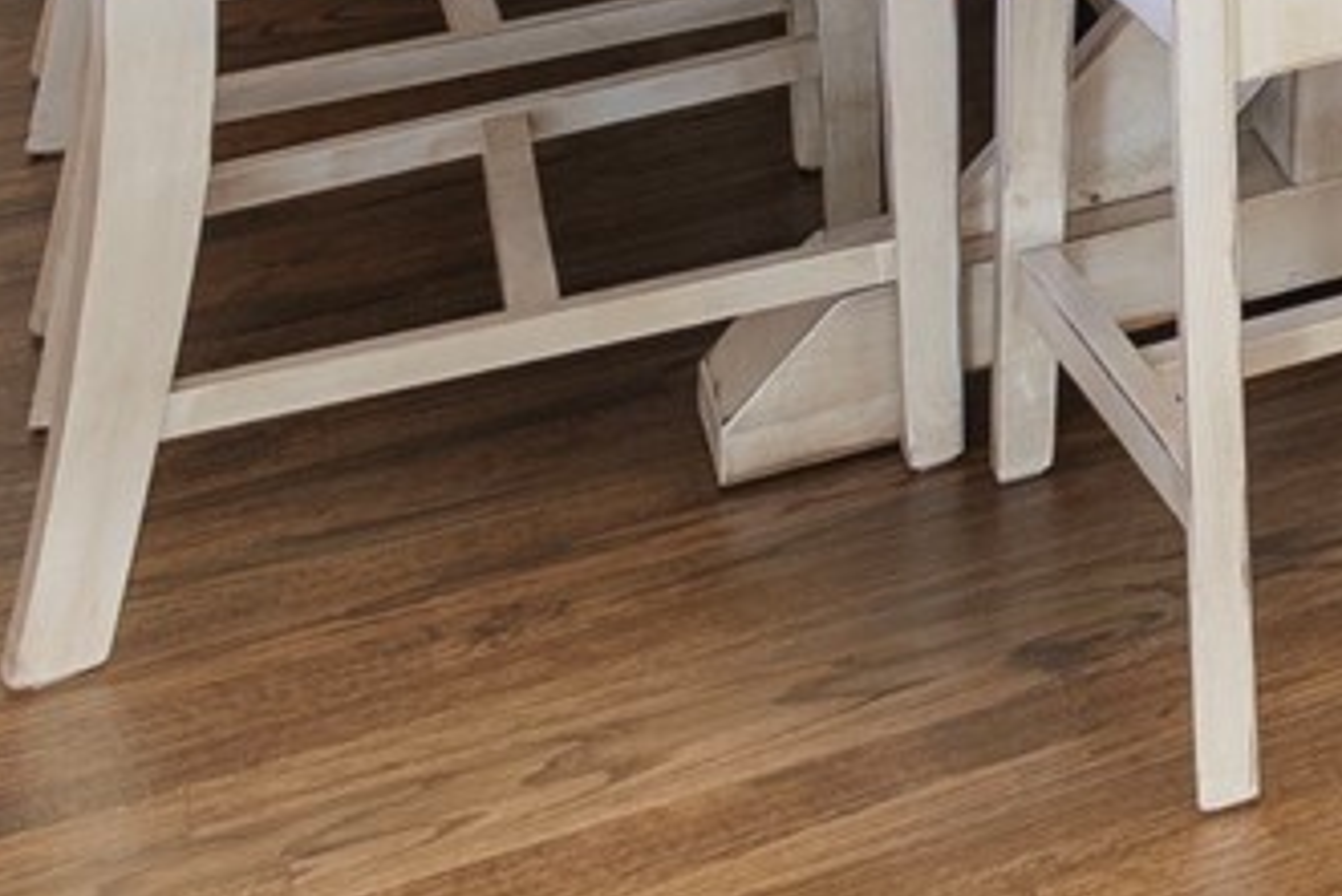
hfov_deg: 14.4
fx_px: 3916
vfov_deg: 10.6
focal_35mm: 105
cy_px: -1472
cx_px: 3025
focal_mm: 16
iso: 100
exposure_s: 1/1.67
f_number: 7.1
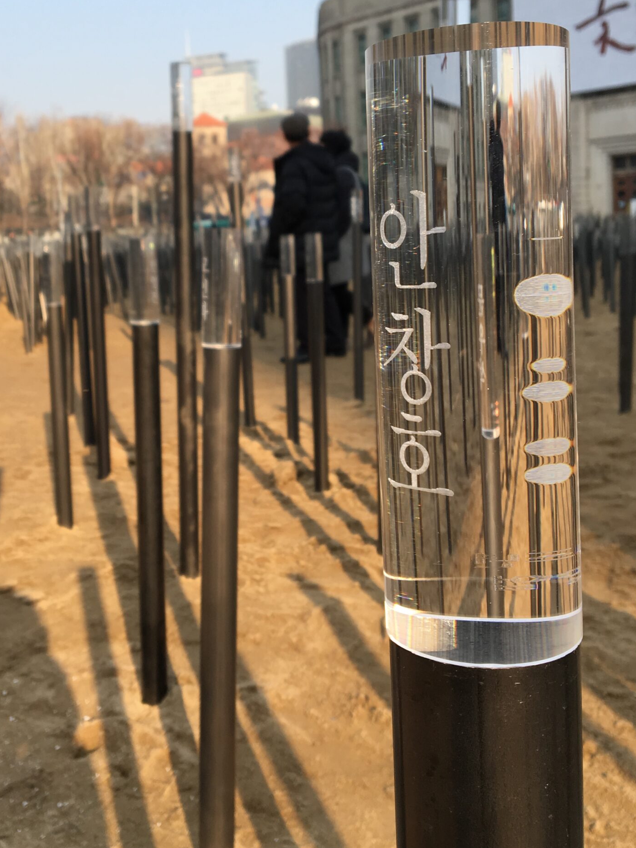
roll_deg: +3.6
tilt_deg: -3.8
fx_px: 980
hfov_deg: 35.8
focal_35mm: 40
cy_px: 320
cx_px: 240
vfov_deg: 46.4
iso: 25
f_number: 2.2
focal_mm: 4.15
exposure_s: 1/475
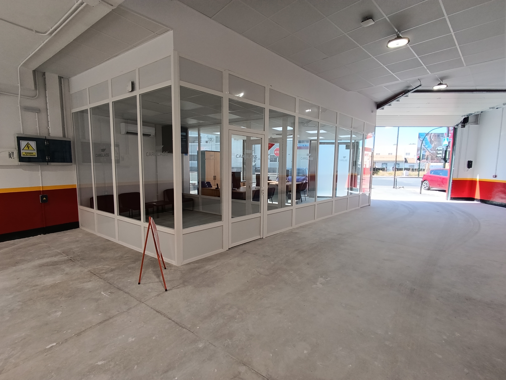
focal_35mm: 16
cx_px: 253
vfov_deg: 78.1
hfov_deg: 94.5
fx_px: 234
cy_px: 190
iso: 50
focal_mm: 1.65
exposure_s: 1/160
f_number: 2.2
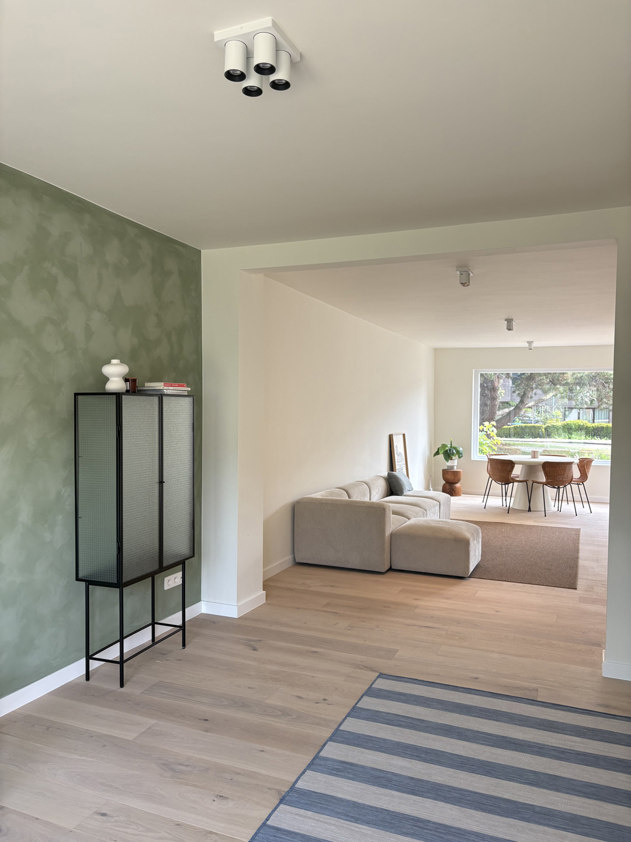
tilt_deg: -0.9
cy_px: 421
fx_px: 632
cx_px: 316
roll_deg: -1.2
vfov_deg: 67.3
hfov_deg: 53.1
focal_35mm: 26
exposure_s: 1/121
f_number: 1.6
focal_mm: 5.96
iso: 80
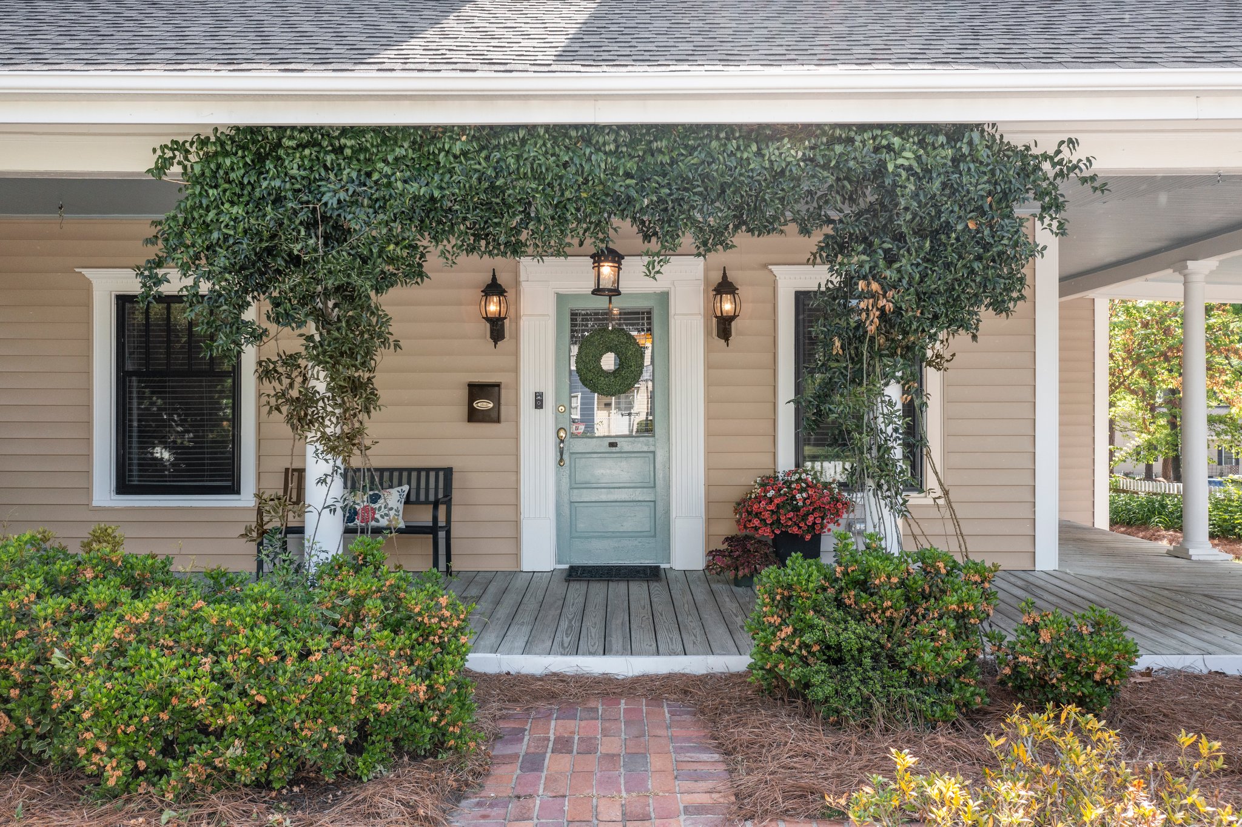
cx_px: 621
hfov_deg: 65.5
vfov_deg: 46.4
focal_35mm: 28
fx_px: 966
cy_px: 414
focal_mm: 10.26
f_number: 4.5
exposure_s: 1/160
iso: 100
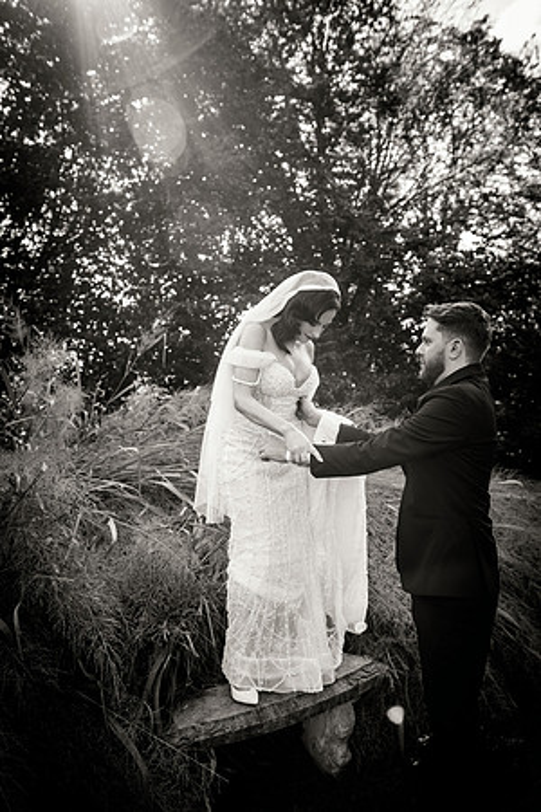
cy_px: 406
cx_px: 270
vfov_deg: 58.7
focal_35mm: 32
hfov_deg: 41.1
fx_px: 721
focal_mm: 32
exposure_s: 1/500
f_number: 4
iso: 400
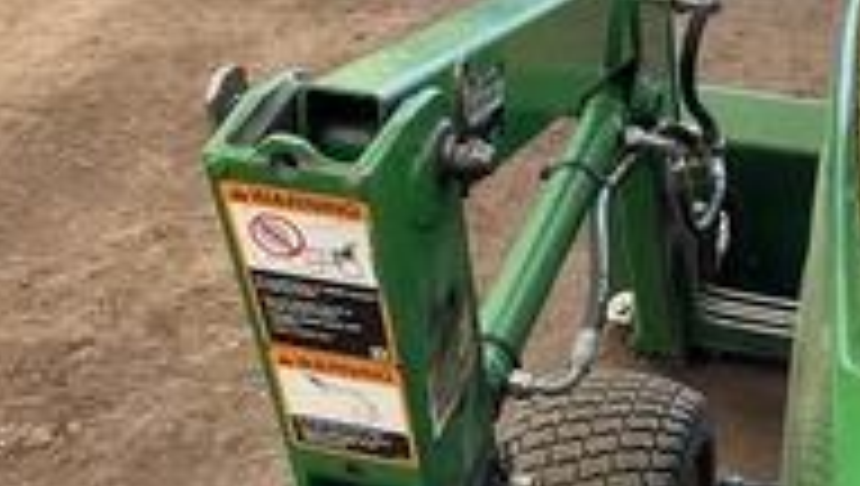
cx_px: 635
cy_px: 306
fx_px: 1507
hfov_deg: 31.3
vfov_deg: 18.3
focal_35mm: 66
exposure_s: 1/122
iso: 40
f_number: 1.8
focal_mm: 3
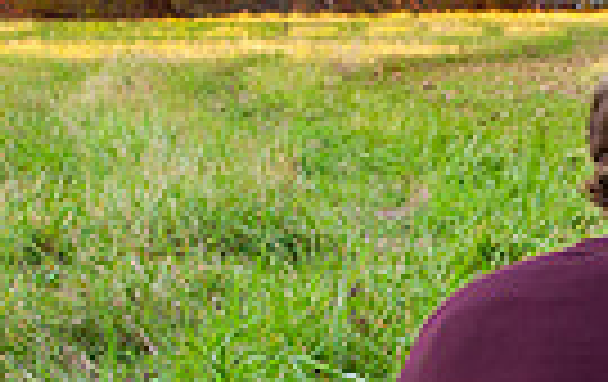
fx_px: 2690
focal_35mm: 162
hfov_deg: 11.8
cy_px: 581
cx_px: 1151
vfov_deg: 8.0
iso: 640
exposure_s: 1/200
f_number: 4.5
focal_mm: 34
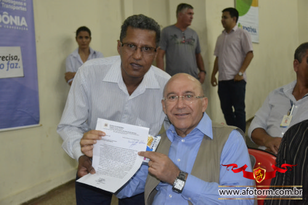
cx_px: 154
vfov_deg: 28.9
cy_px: 102
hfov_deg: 42.3
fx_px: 398
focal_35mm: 46
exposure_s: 1/60
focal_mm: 31
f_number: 4
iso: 3200
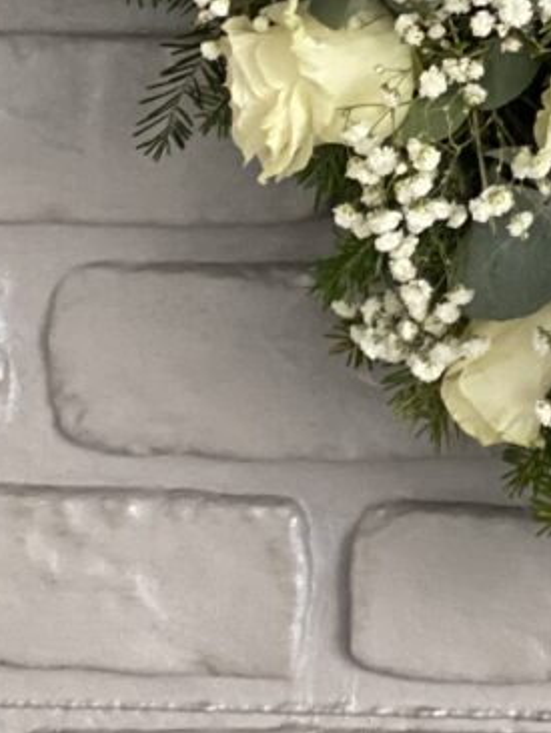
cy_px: -451
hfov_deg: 6.6
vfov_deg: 8.8
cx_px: 1034
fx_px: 4621
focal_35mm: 218
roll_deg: -1.3
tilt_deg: +0.0
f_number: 2
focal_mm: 6
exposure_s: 1/33
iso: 125
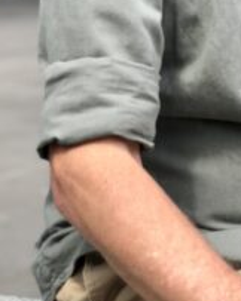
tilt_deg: +5.0
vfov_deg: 10.3
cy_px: -187
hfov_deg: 8.4
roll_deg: -1.2
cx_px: 318
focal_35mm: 180
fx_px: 1607
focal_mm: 6
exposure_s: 1/149
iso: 16
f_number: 2.4
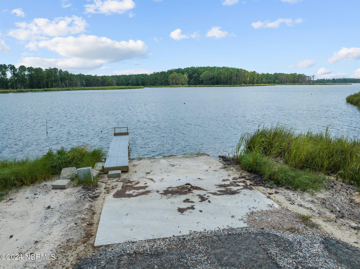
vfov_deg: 56.8
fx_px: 249
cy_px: 134
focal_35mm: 24
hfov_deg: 71.6
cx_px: 180
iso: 400
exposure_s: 1/1000
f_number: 5.6
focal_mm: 12.29
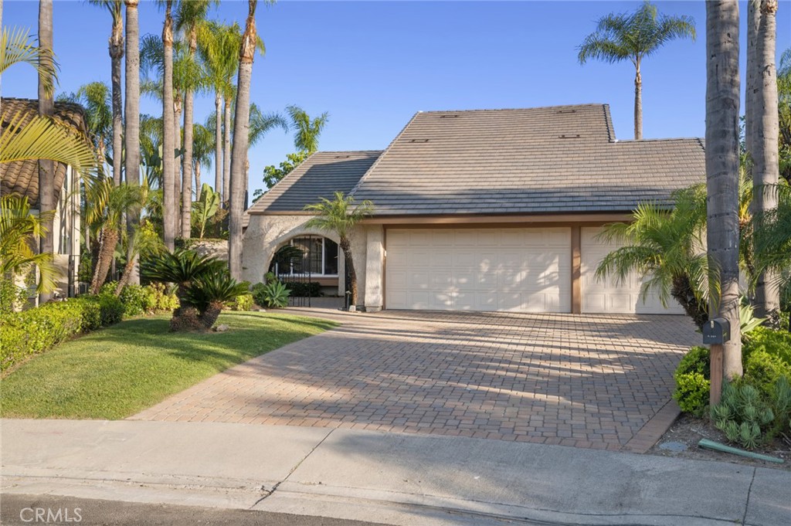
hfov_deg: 58.8
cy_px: 263
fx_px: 703
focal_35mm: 32
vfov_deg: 41.1
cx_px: 396
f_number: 9
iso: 100
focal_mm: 32
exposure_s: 1/80
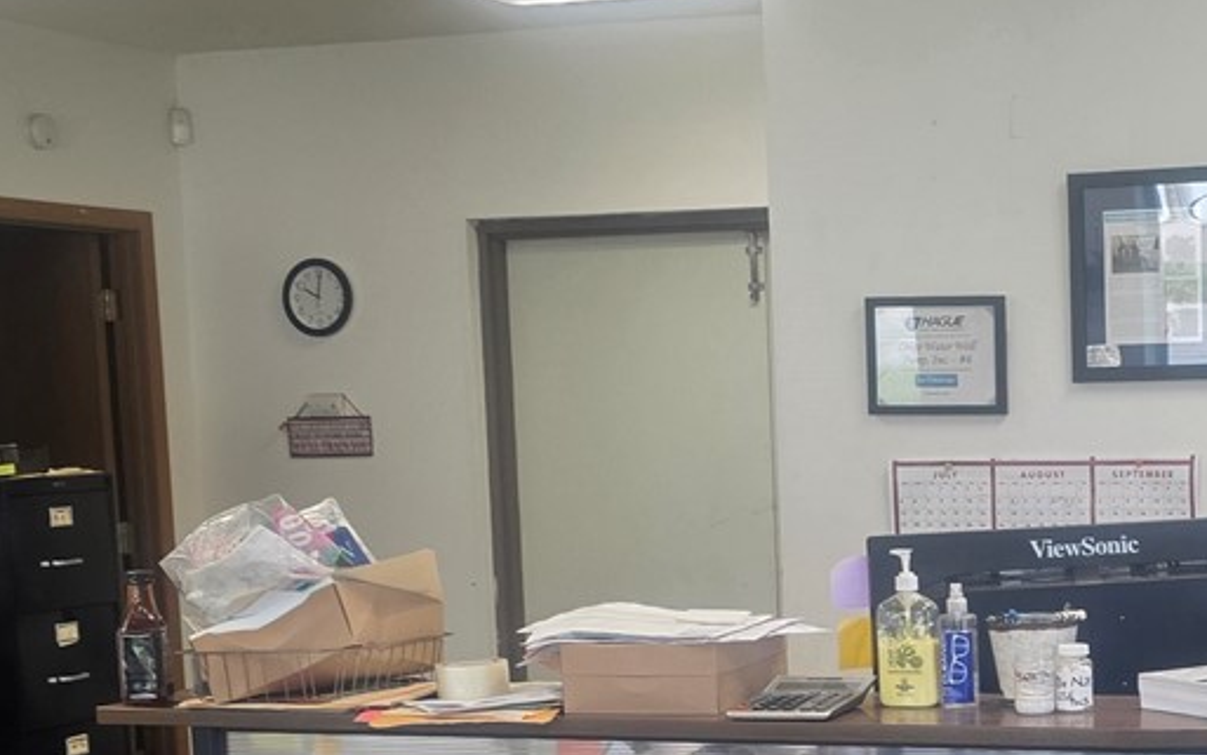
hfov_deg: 26.7
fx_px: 2501
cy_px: 741
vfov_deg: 16.8
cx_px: 936
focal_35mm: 76
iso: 160
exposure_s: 1/120
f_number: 1.7
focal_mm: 6.3
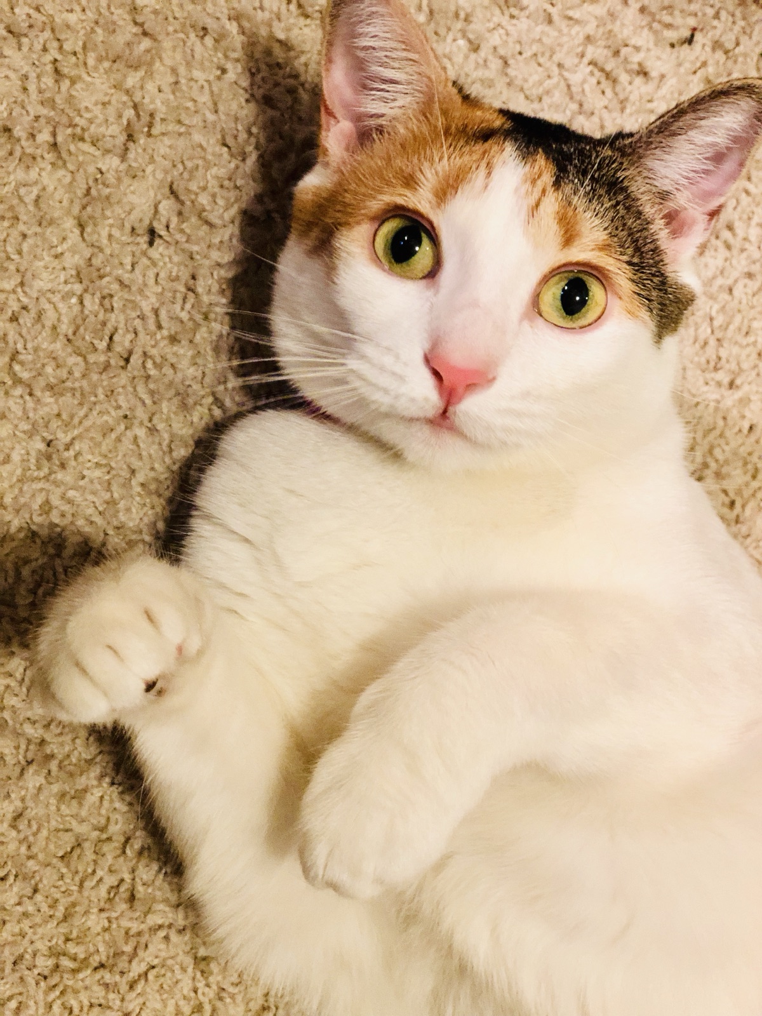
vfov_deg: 36.8
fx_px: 1526
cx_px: 381
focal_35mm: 52
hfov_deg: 28.0
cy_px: 508
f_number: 2.4
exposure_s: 1/15
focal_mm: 6
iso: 160
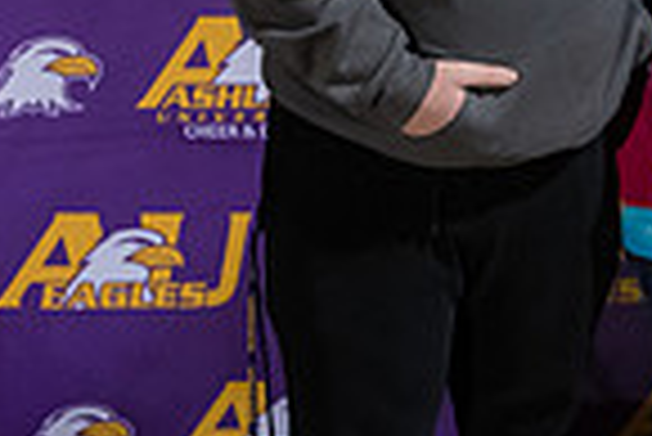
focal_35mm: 104
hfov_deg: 17.6
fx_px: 1885
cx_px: 971
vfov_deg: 13.1
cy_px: 52
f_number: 3.2
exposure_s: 1/80
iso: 4000
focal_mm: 26
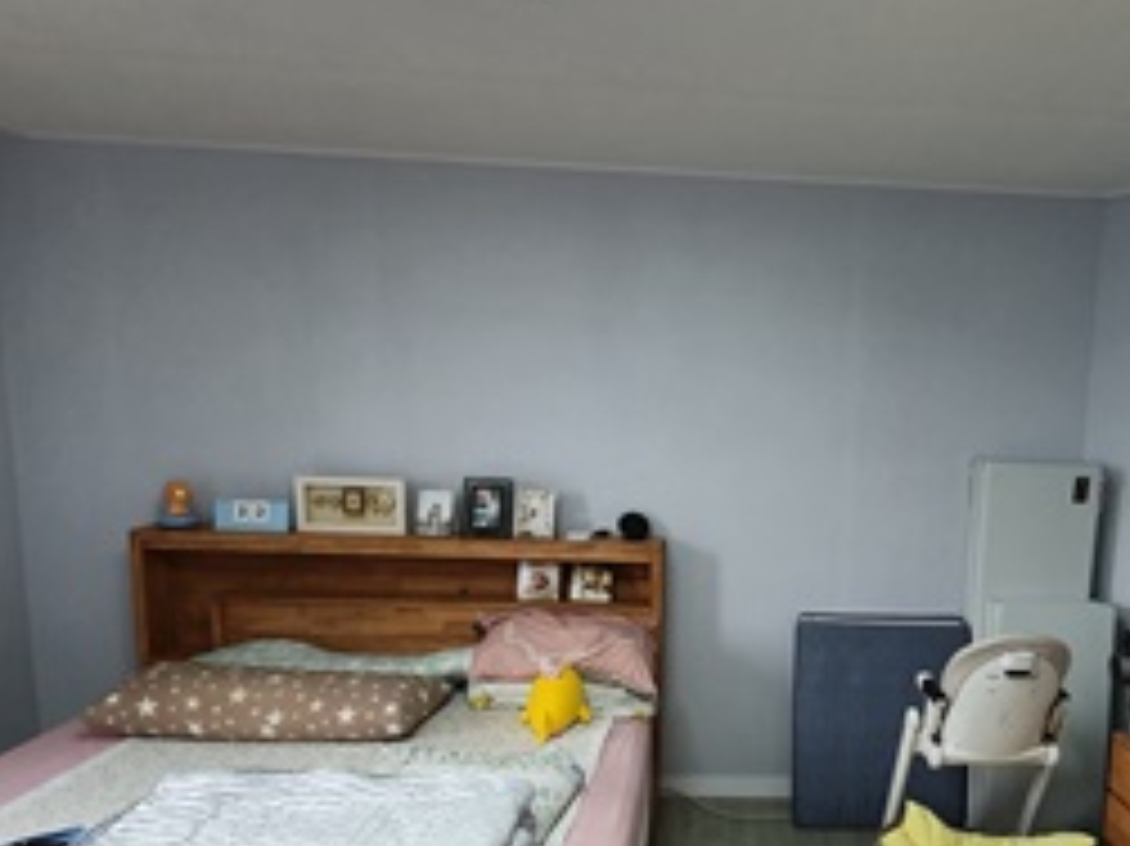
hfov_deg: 61.5
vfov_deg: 48.9
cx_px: 779
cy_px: 565
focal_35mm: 28
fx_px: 914
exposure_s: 1/60
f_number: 2.2
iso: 100
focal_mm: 1.8
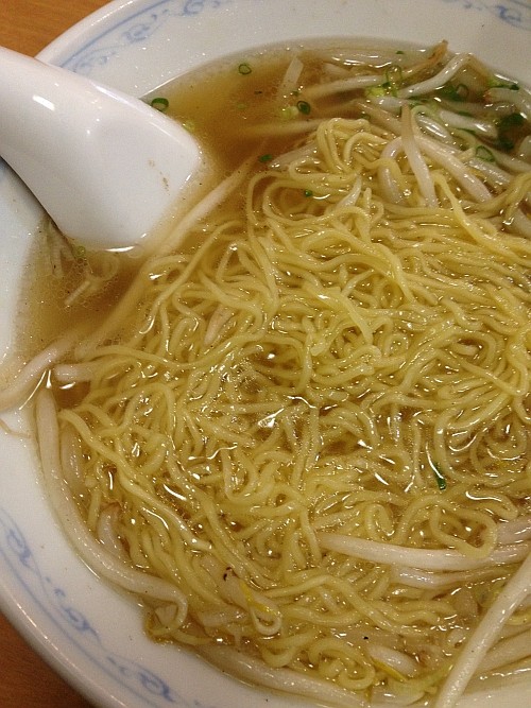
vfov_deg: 55.4
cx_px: 266
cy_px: 354
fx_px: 675
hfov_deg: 42.9
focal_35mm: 33
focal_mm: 4.12
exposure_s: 1/20
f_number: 2.4
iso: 125
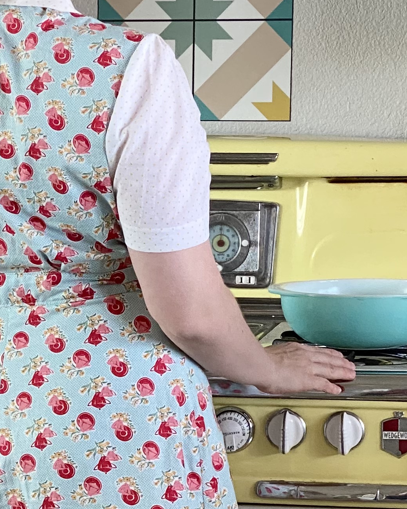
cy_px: 432
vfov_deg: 12.1
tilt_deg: -8.6
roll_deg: +0.2
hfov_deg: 9.7
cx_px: -10
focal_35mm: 158
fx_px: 2379
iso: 160
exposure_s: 1/60
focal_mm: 6
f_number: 2
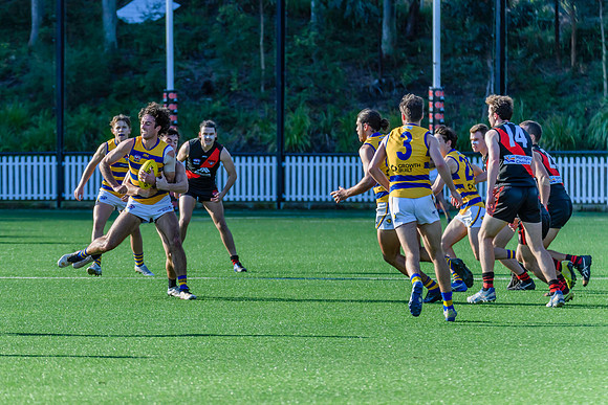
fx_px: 5839
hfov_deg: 6.0
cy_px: 211
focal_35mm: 346
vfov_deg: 4.0
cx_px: 194
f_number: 5.3
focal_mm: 240
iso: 800
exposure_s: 1/2000
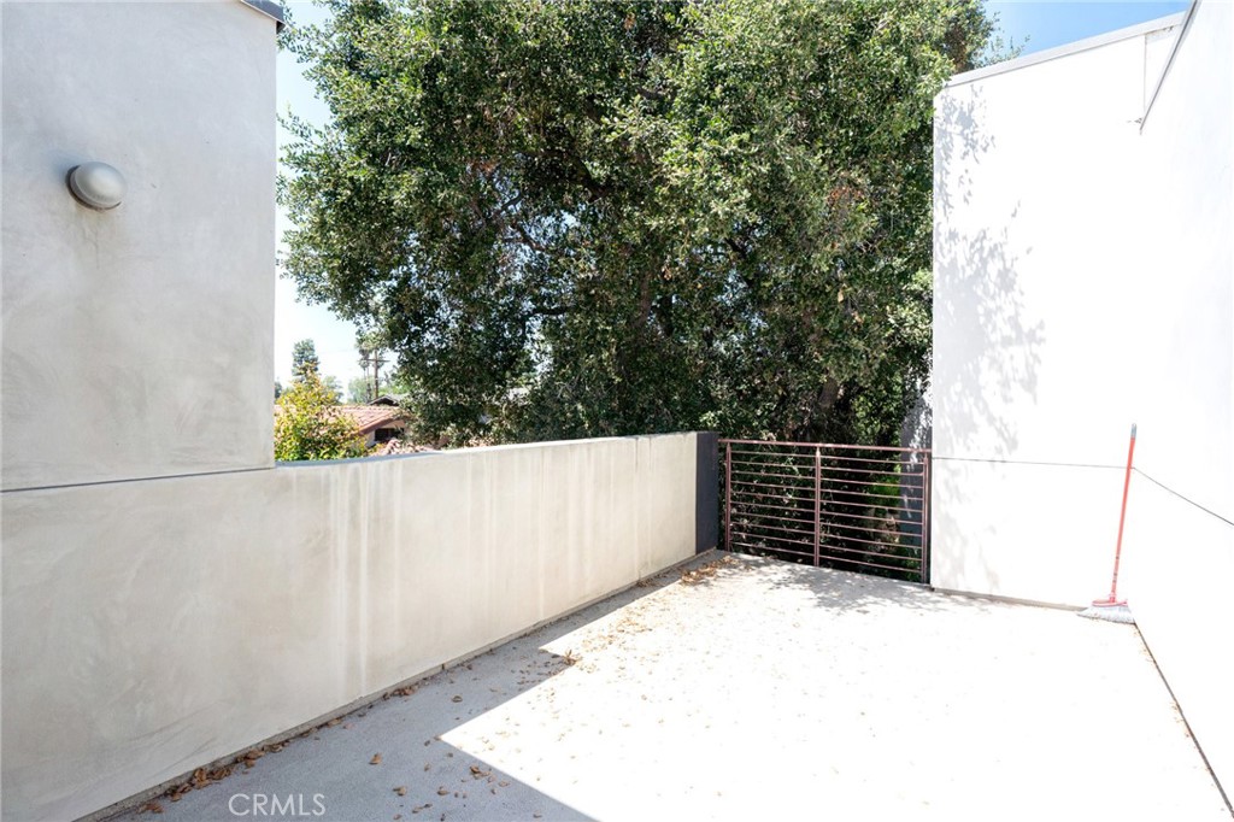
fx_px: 583
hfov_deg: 93.3
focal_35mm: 17
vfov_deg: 70.4
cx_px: 617
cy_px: 411
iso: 125
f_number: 8
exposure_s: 1/800
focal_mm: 17
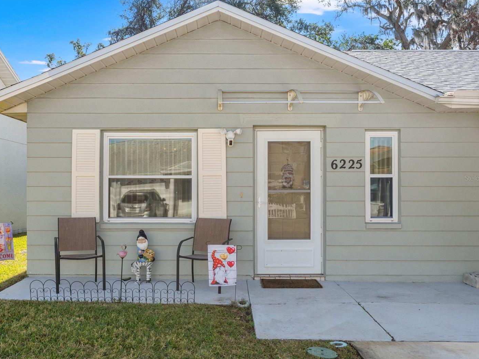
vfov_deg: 43.0
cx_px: 221
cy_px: 178
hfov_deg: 55.3
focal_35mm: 33
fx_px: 457
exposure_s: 1/500
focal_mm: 20
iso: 400
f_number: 8
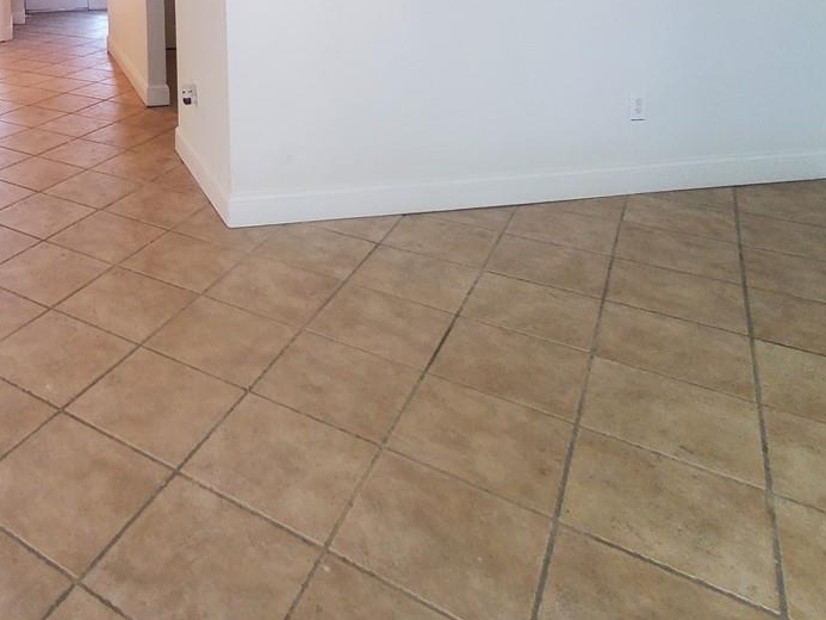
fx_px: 716
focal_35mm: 30
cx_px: 87
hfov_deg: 52.8
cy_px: -64
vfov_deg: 38.6
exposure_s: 1/60
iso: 160
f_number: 2.2
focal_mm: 1.8
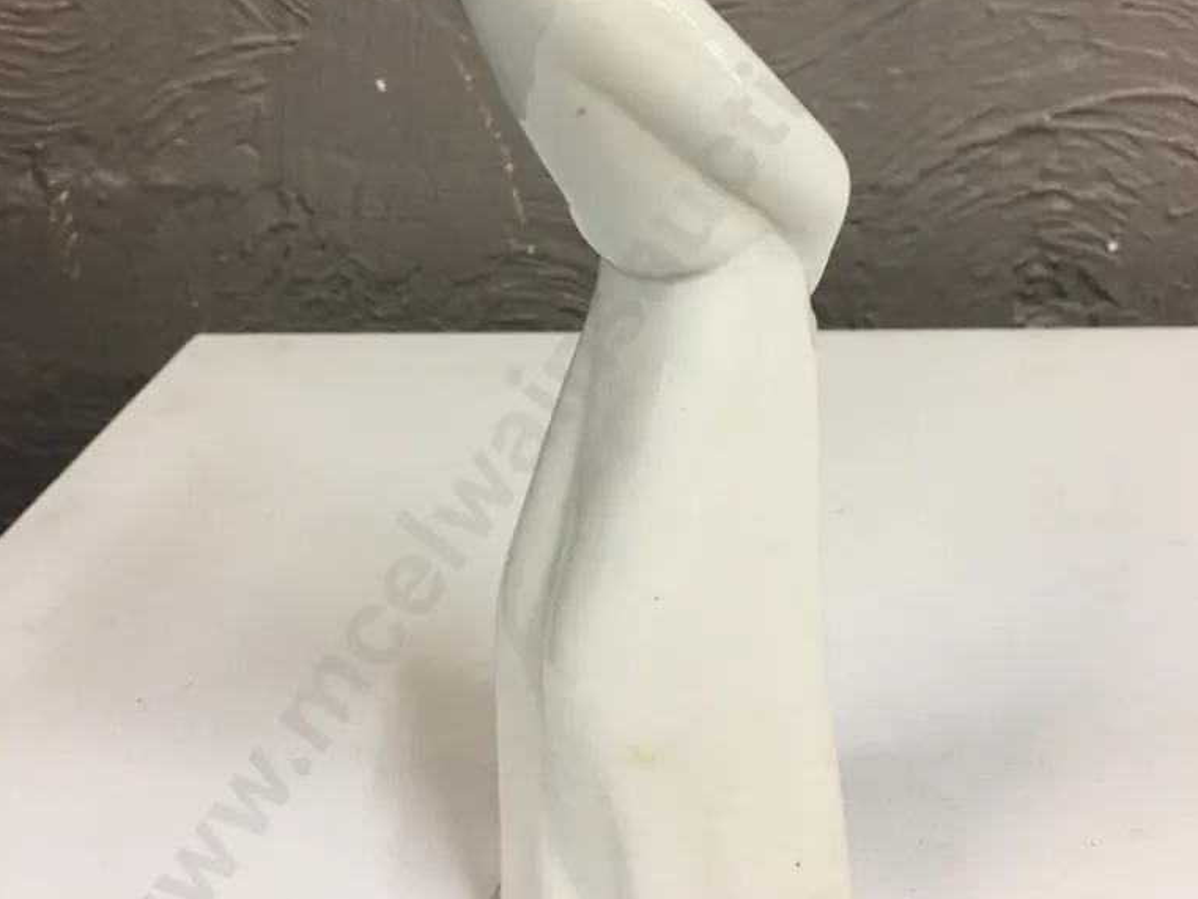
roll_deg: +1.9
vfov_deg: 36.6
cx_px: 601
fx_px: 1350
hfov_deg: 47.9
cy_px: 332
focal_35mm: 39
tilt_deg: -17.8
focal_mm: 4.15
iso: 50
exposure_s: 1/33
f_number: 2.2
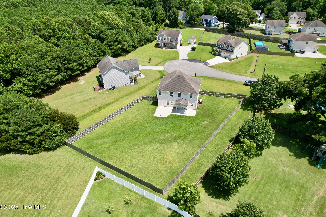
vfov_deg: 57.2
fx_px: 199
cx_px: 163
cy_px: 108
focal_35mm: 22
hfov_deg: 78.6
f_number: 2.8
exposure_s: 1/180
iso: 100
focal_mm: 8.38
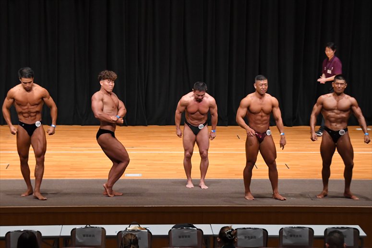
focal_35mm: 117
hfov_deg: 17.5
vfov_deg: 11.7
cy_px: 124
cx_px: 186
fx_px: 1208
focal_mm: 78
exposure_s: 1/400
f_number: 5.6
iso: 5000
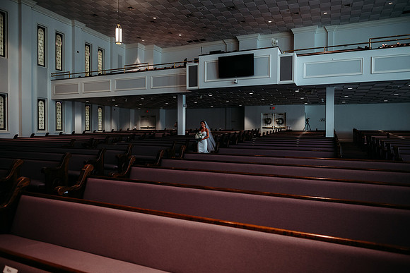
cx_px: 205
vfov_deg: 53.2
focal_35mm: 24
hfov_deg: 73.7
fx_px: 273
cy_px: 136
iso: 640
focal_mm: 24
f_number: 2.5
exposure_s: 1/160
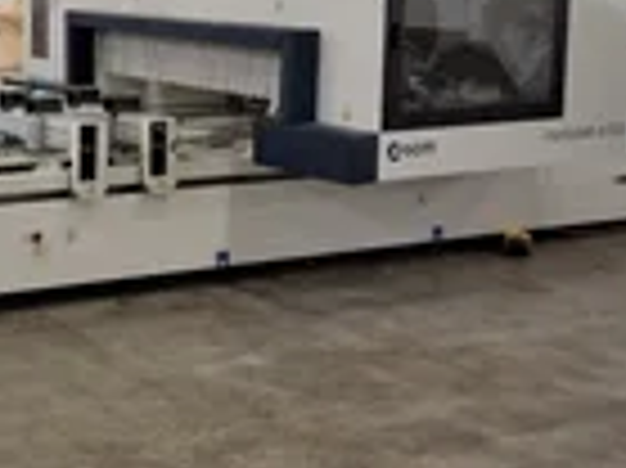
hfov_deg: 26.5
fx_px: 1301
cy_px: 122
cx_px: 122
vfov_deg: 20.3
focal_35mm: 72
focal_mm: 3.08
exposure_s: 1/30
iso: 320
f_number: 2
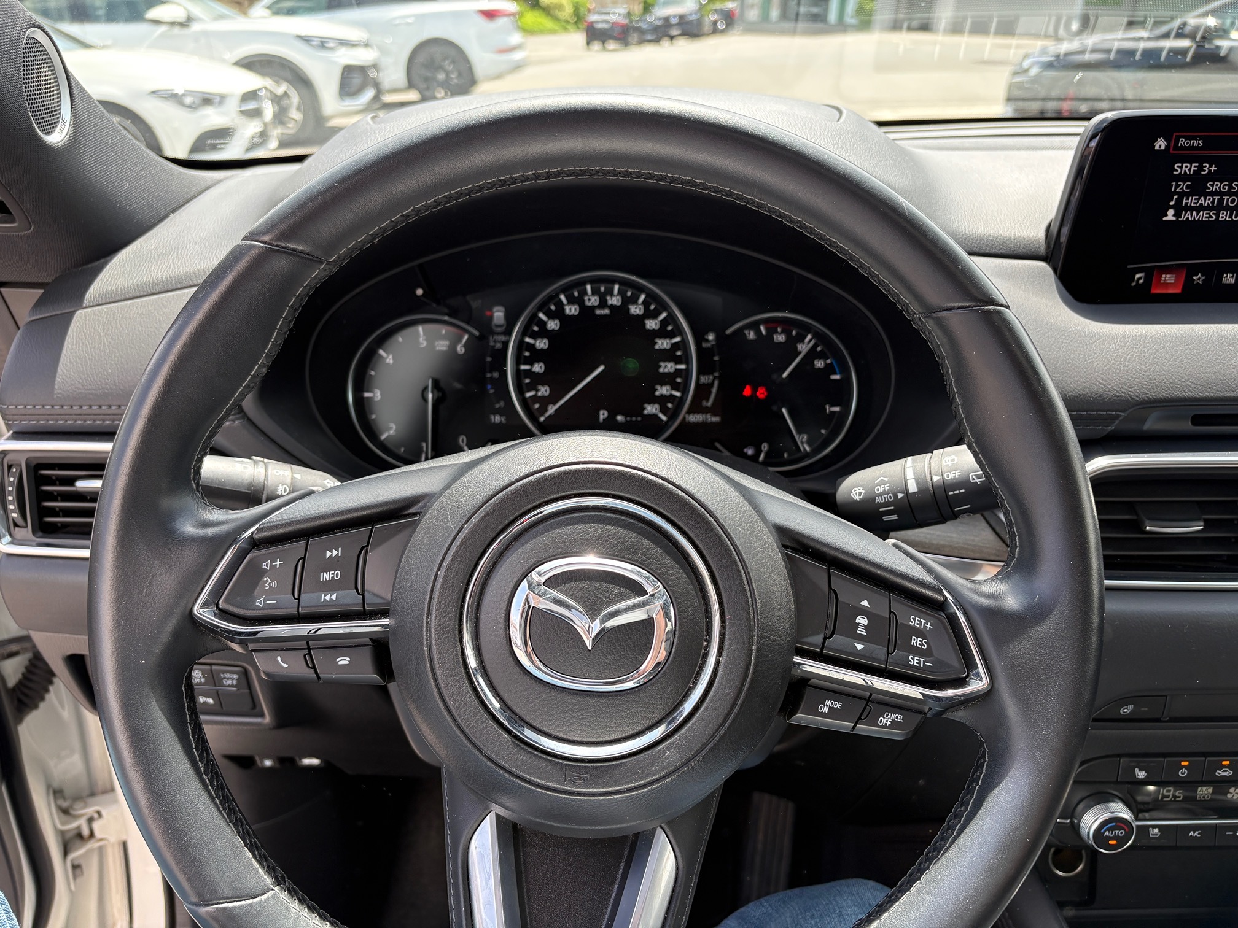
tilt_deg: -24.9
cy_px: 464
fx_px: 930
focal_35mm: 26
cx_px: 619
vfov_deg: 53.1
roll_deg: -2.1
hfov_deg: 67.3
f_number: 1.6
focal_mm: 5.96
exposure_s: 1/331
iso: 64
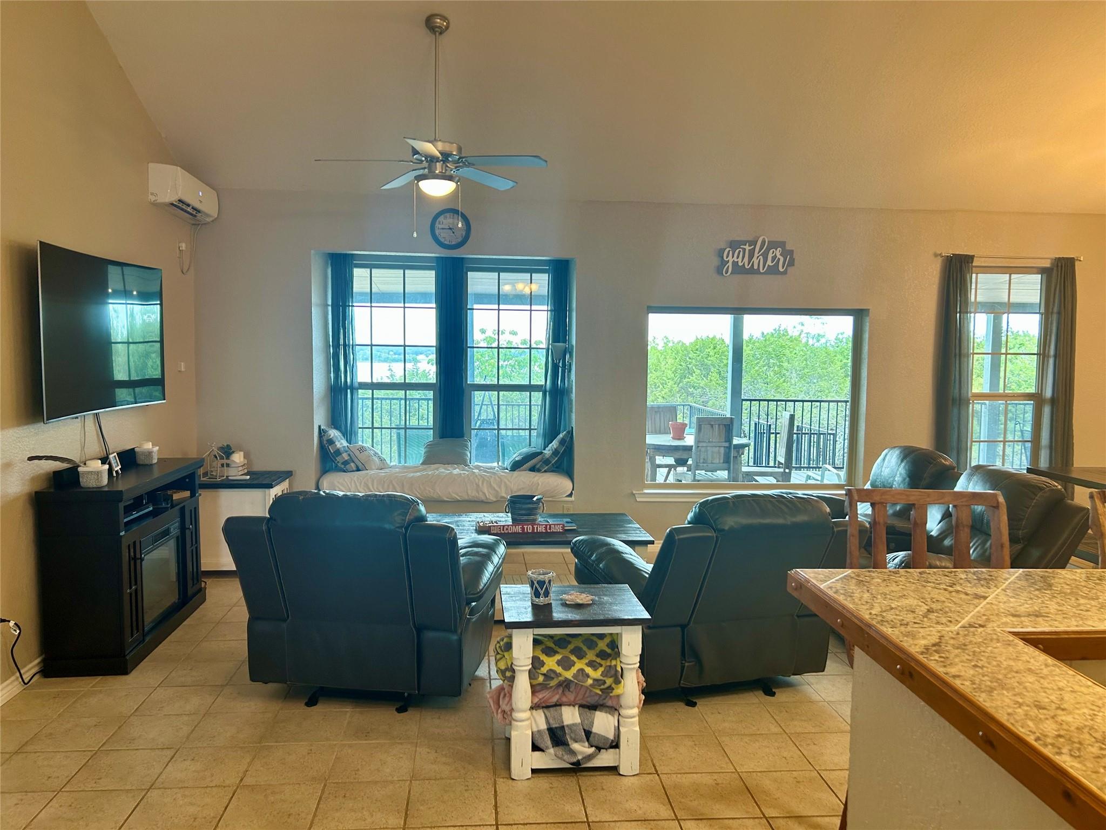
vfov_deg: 53.1
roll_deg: -1.0
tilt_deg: -5.1
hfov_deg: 67.3
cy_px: 415
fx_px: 831
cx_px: 553
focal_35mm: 26
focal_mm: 5.7
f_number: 1.5
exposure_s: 1/120
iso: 80
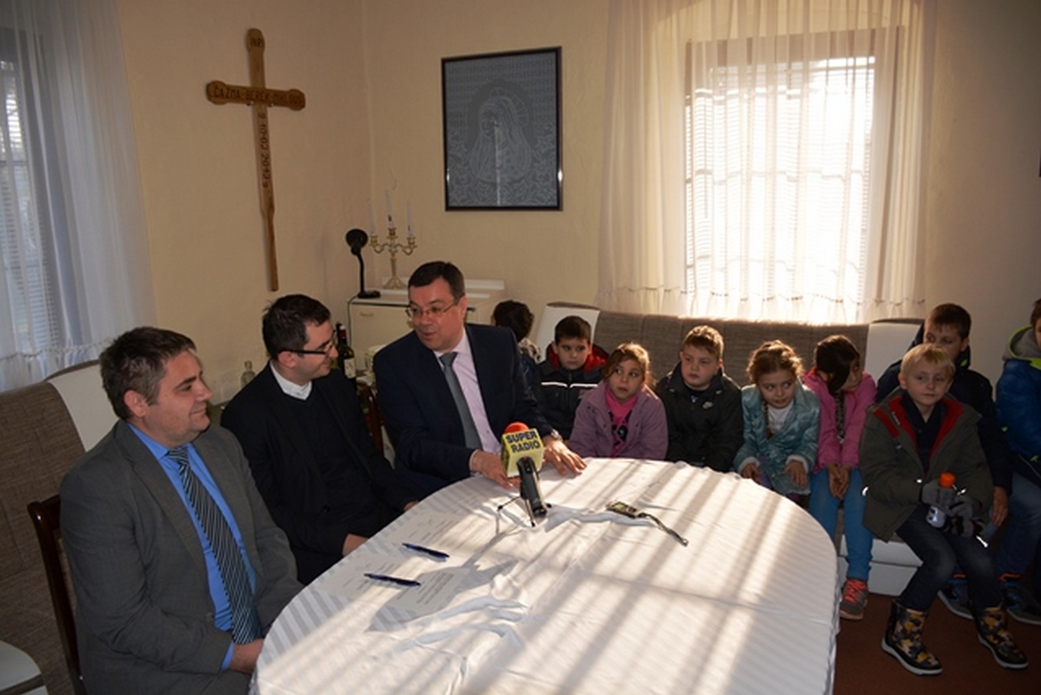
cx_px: 520
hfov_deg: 67.4
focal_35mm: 27
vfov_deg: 48.0
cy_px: 348
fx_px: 781
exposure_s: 1/200
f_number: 3.5
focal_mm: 18
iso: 125
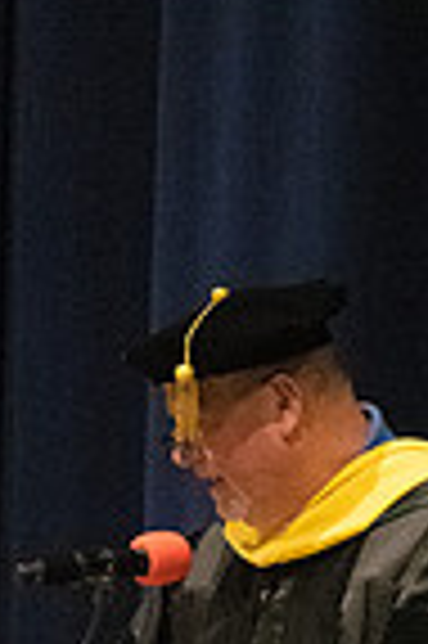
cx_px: 97
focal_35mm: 730
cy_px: 946
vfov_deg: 2.8
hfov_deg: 1.9
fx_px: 13049
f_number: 4.5
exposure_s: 1/250
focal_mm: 155
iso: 8000
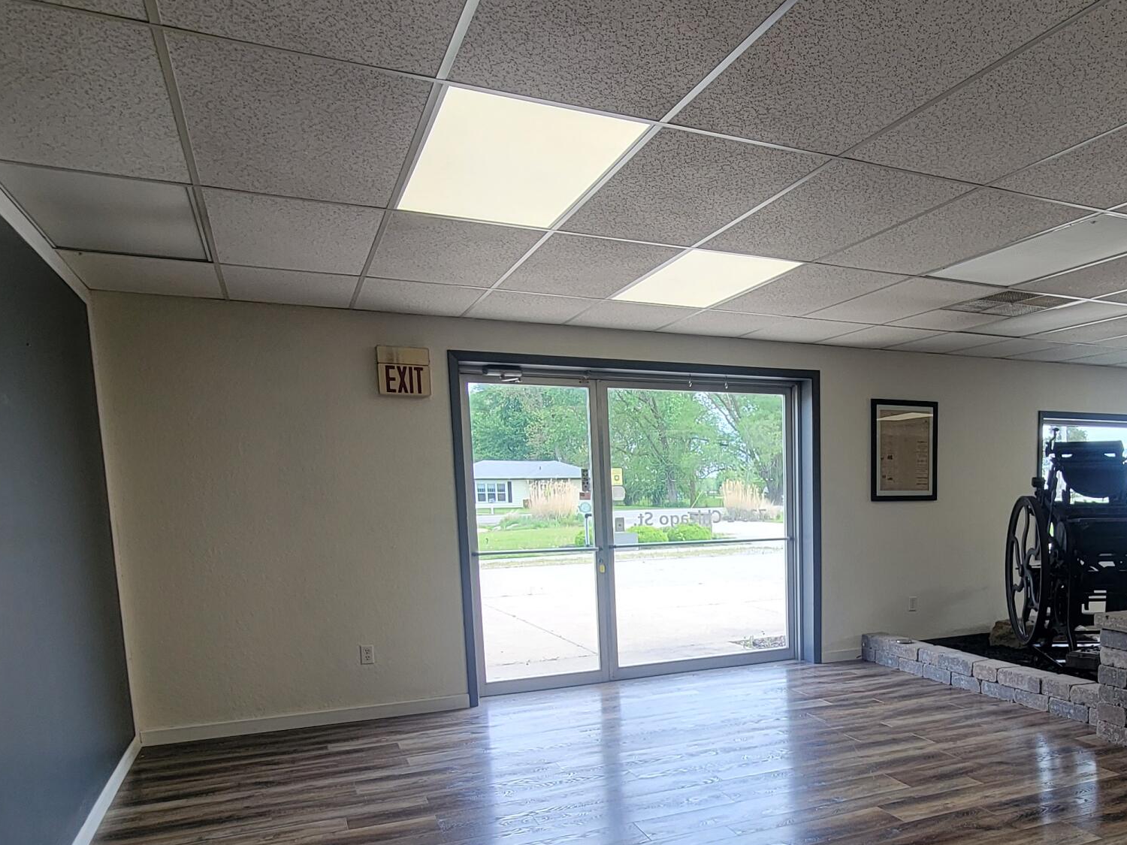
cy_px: 626
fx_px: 846
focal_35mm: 26
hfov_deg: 64.1
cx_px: 816
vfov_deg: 51.0
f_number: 2.2
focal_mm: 2.2
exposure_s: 1/120
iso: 50
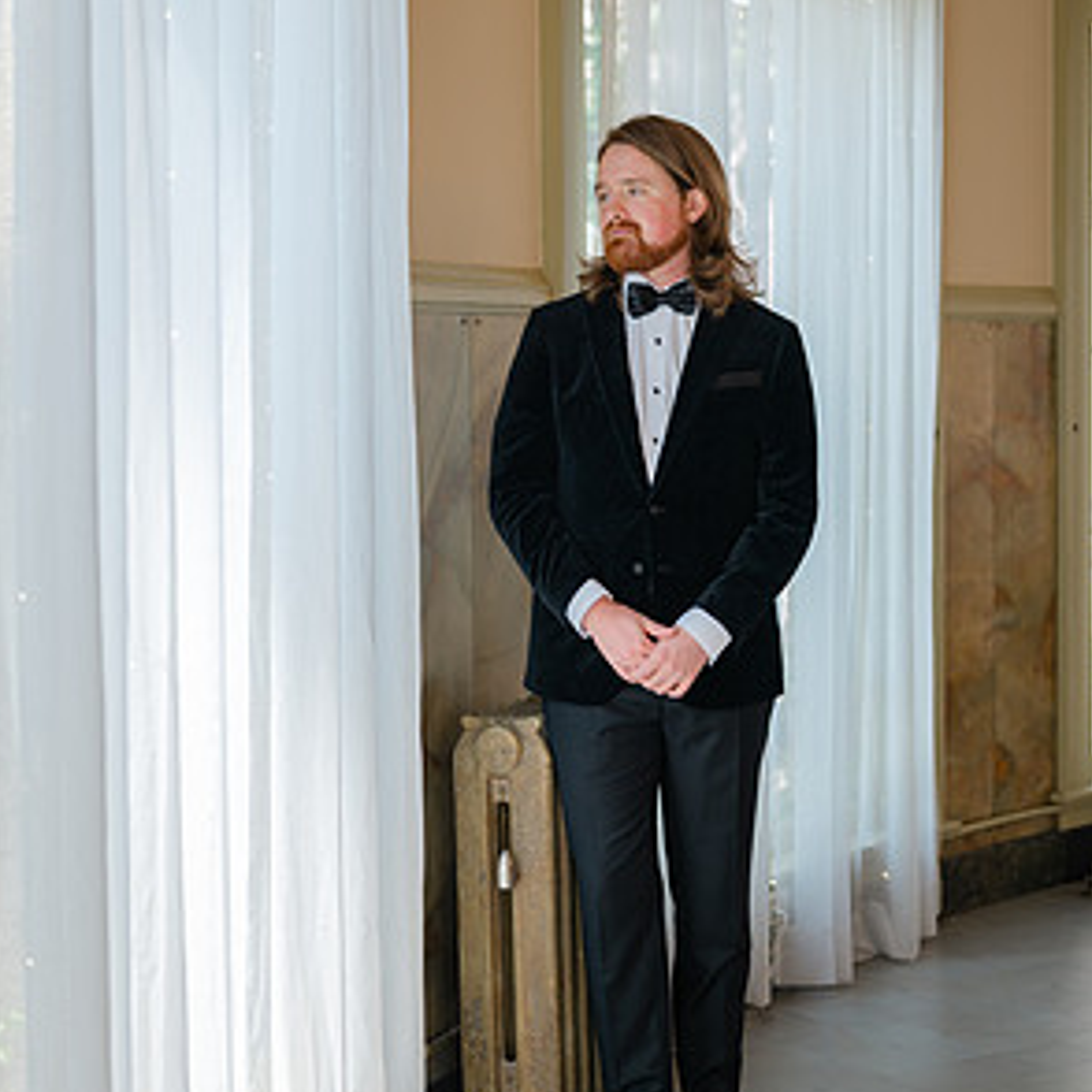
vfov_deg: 26.5
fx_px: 2320
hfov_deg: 26.5
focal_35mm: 65
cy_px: 498
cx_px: 539
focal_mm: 50
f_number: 1.8
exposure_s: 1/640
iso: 64
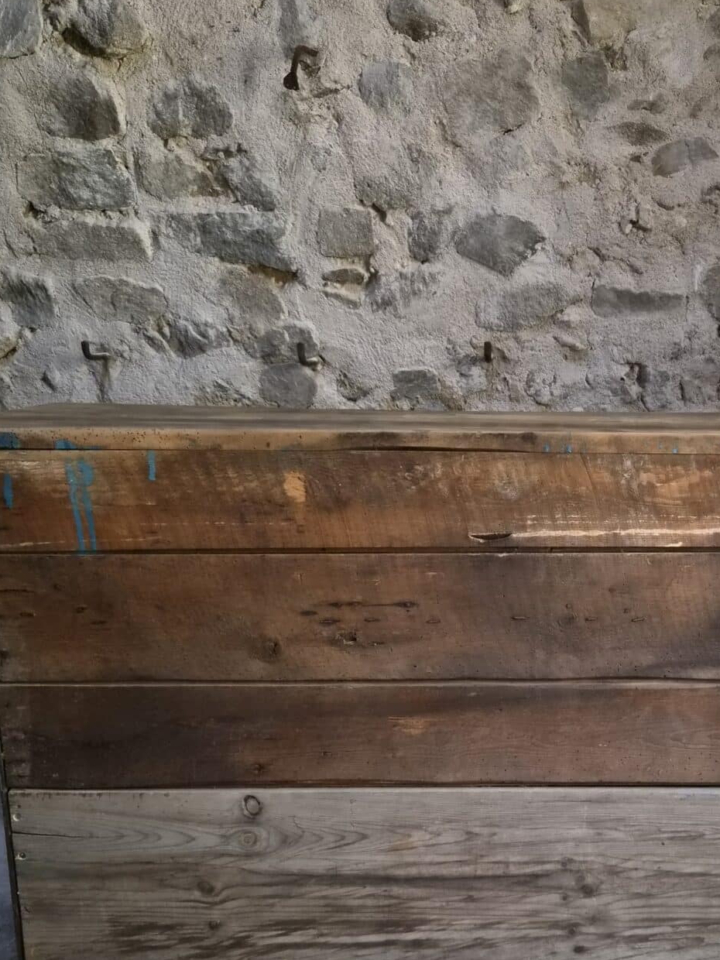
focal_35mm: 38
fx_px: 1054
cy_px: 610
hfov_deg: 37.3
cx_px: 480
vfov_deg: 48.4
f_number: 1.8
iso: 2000
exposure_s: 1/100
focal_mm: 5.4
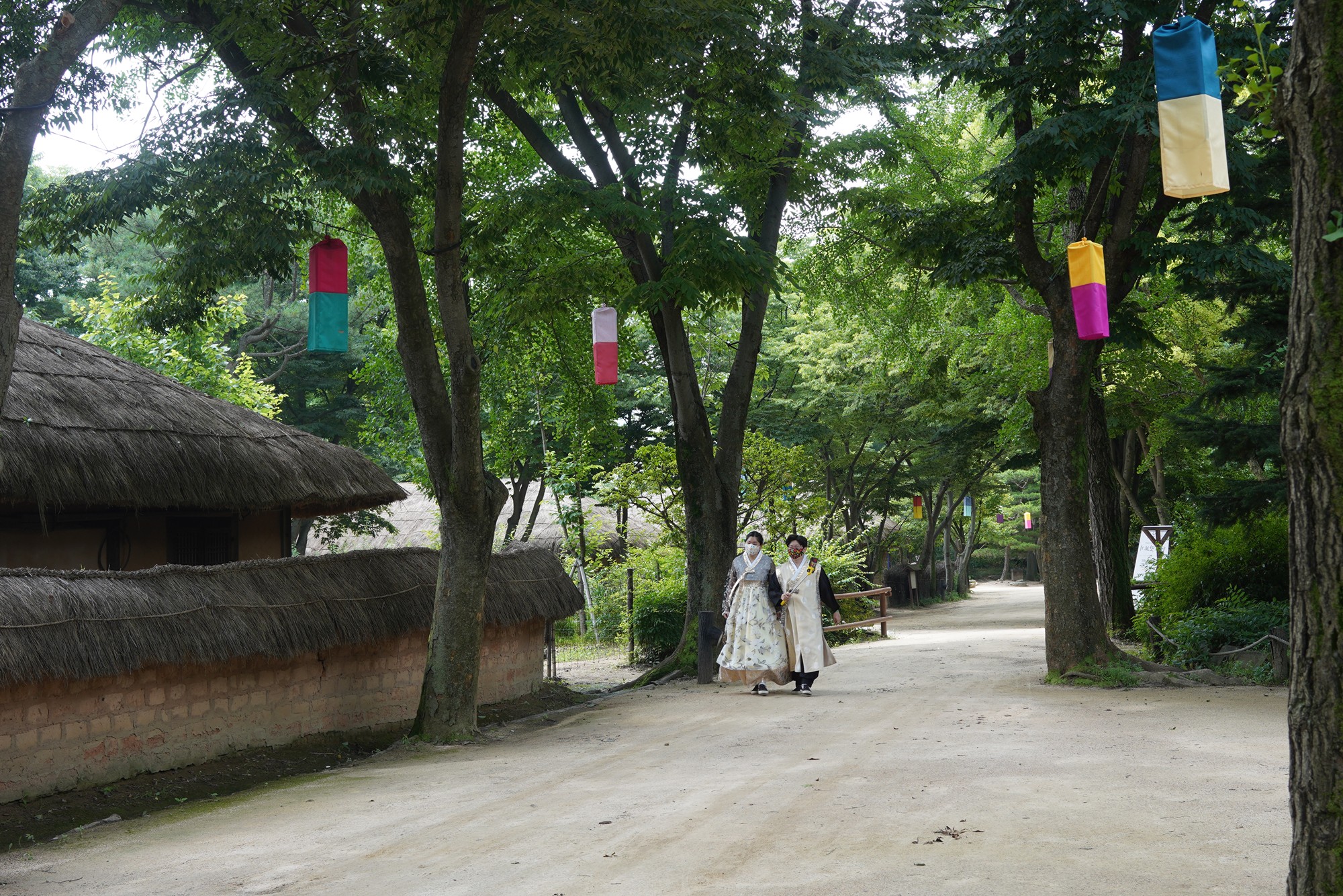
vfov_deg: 37.9
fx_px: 1306
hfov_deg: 54.4
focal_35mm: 35
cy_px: 448
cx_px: 672
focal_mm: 35
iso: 200
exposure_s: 1/100
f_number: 6.3
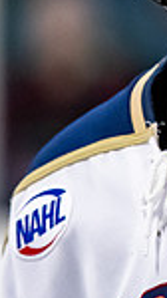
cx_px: 215
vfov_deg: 1.8
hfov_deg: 1.0
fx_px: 9589
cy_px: -71
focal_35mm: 1214
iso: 2000
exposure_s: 1/800
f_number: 3.2
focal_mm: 200
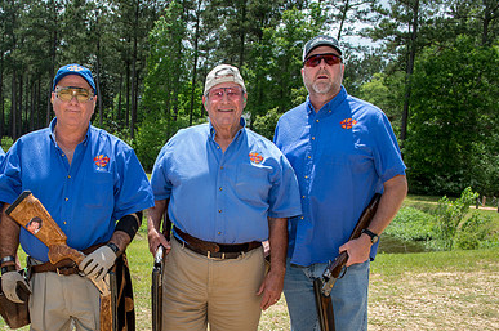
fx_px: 581
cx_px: 159
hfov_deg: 45.6
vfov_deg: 31.4
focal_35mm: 42
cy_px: 238
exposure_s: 1/200
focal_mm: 28
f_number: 9
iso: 160
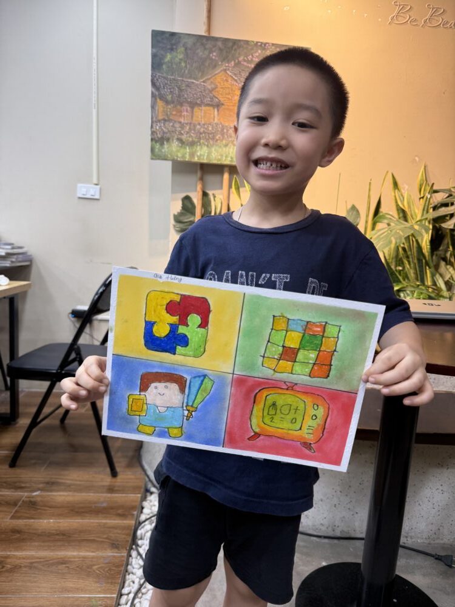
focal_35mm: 24
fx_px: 421
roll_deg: -2.7
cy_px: 304
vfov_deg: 71.6
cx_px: 228
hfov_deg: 56.8
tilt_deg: -6.3
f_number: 1.78
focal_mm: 6.76
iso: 100
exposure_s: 1/100
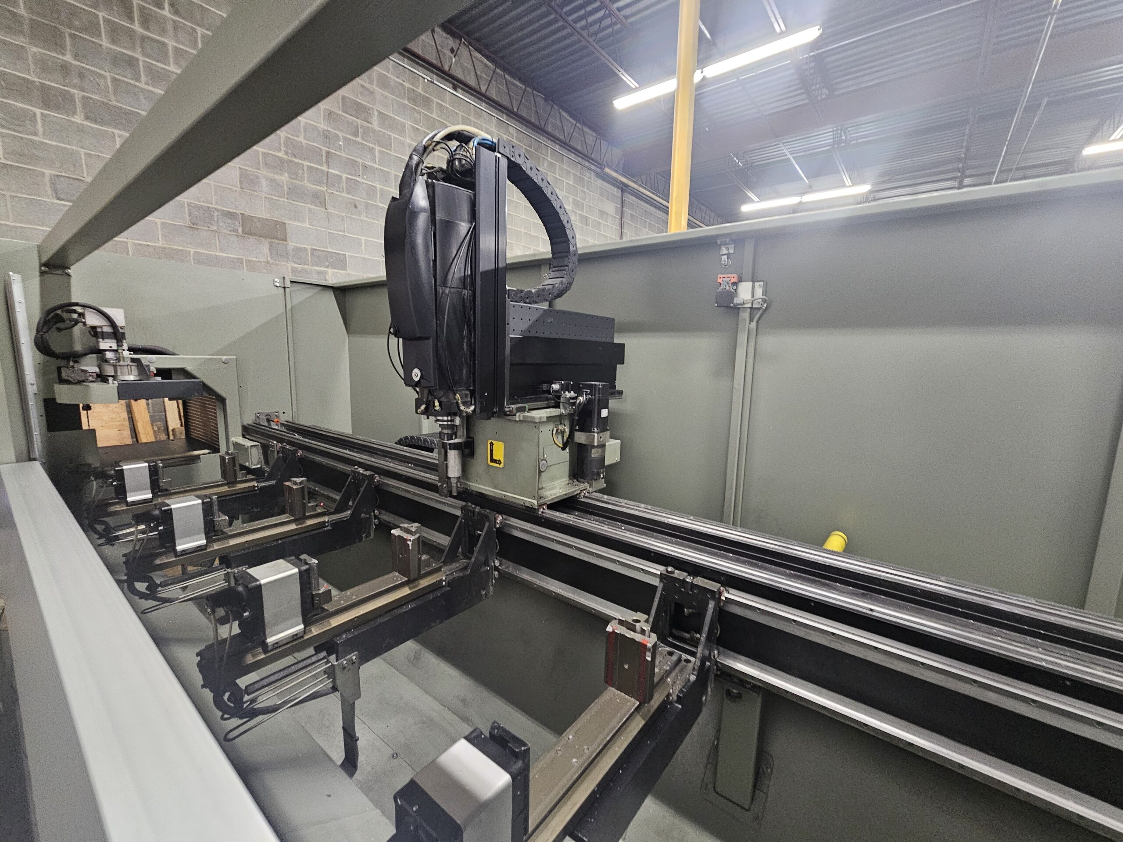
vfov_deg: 89.9
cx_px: 562
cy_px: 421
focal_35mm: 13
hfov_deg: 106.2
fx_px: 422
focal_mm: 2.2
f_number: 2.2
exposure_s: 1/25
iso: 640
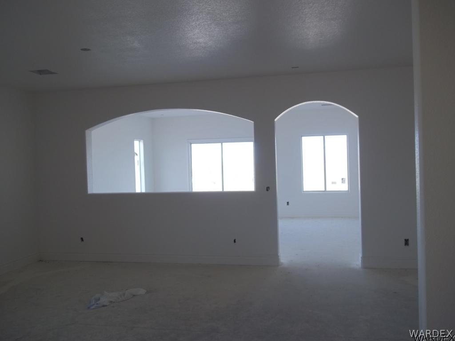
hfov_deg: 56.8
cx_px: 228
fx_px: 421
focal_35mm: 32
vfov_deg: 44.2
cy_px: 170
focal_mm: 5.7
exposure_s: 1/100
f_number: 2.9
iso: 64
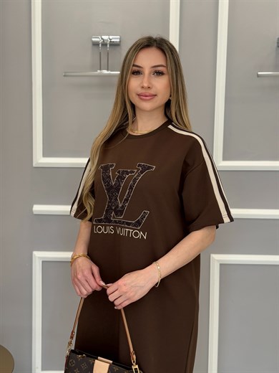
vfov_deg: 39.7
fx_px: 516
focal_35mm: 48
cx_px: 140
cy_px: 186
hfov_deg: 30.3
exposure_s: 1/125
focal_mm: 6.76
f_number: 1.78
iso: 64
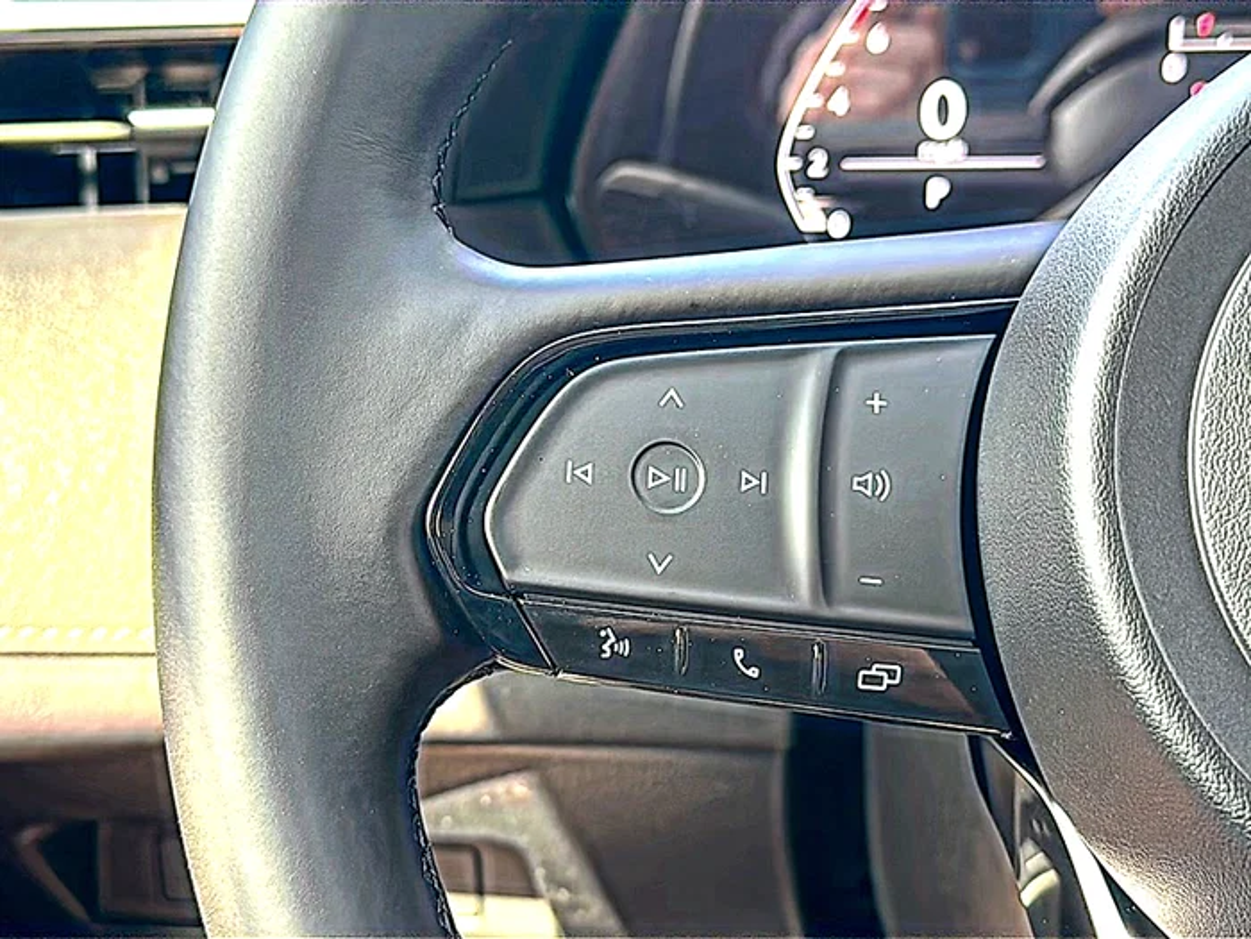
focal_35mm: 45
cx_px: 626
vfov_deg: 32.2
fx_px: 1626
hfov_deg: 42.1
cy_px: 470
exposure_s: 1/119
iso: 64
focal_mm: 6.86
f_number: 1.78
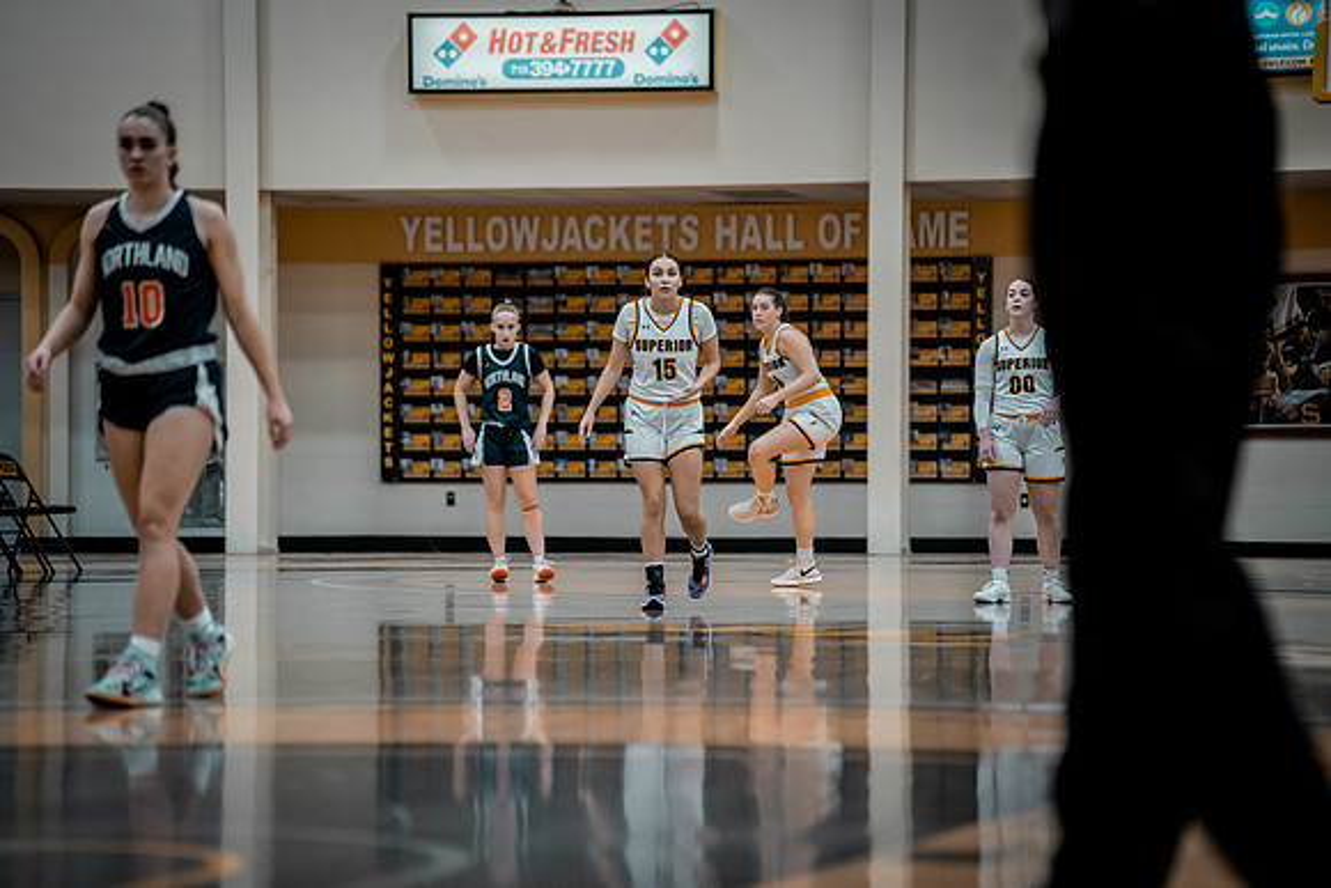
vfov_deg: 8.9
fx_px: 5718
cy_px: 444
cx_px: 666
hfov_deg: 13.3
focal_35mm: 155
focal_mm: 150
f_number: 2.8
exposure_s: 1/640
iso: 1600
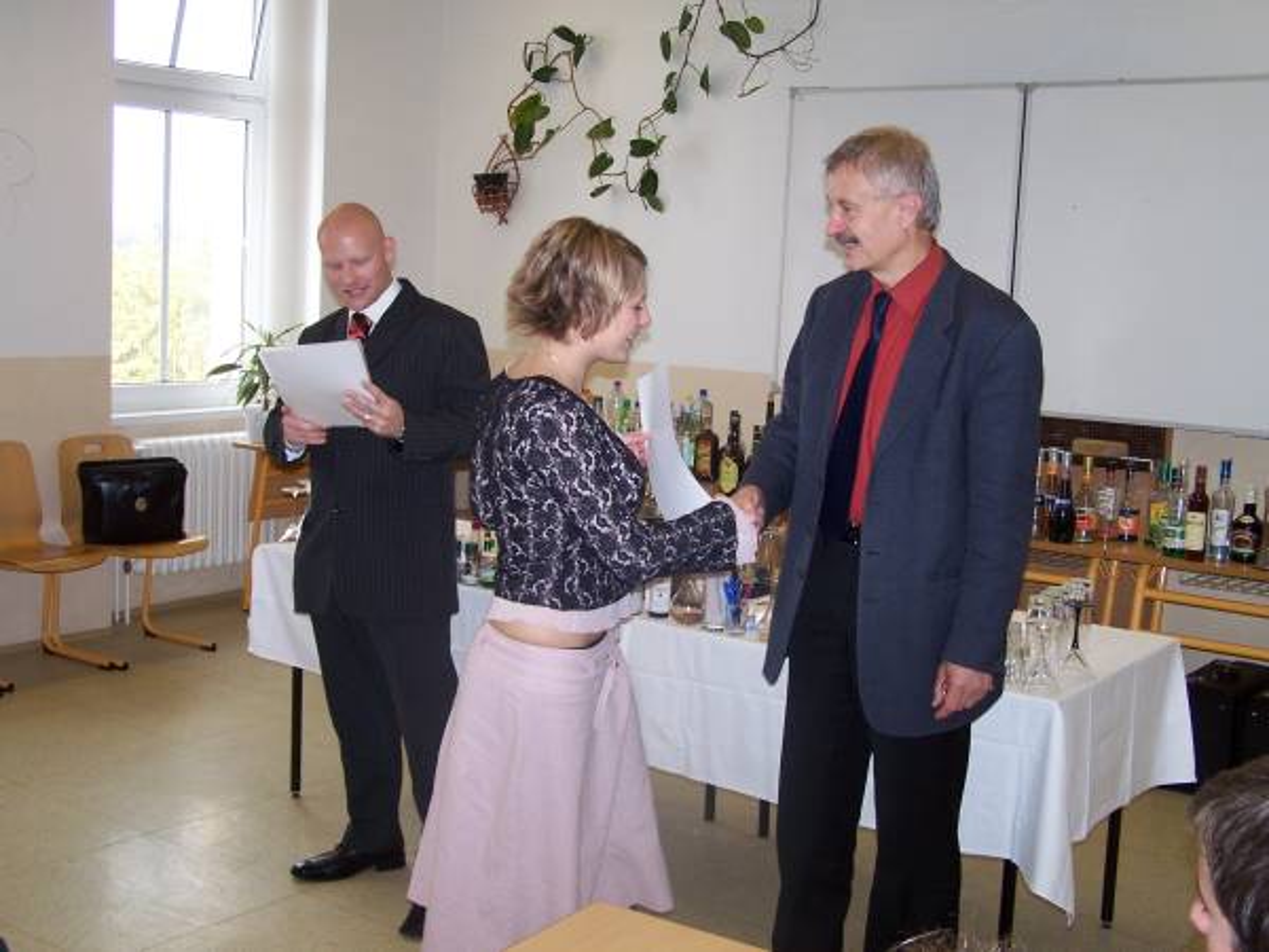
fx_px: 1576
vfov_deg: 33.6
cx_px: 634
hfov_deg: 43.9
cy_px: 476
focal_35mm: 43
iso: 80
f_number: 2.9
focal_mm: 7.1
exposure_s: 1/60
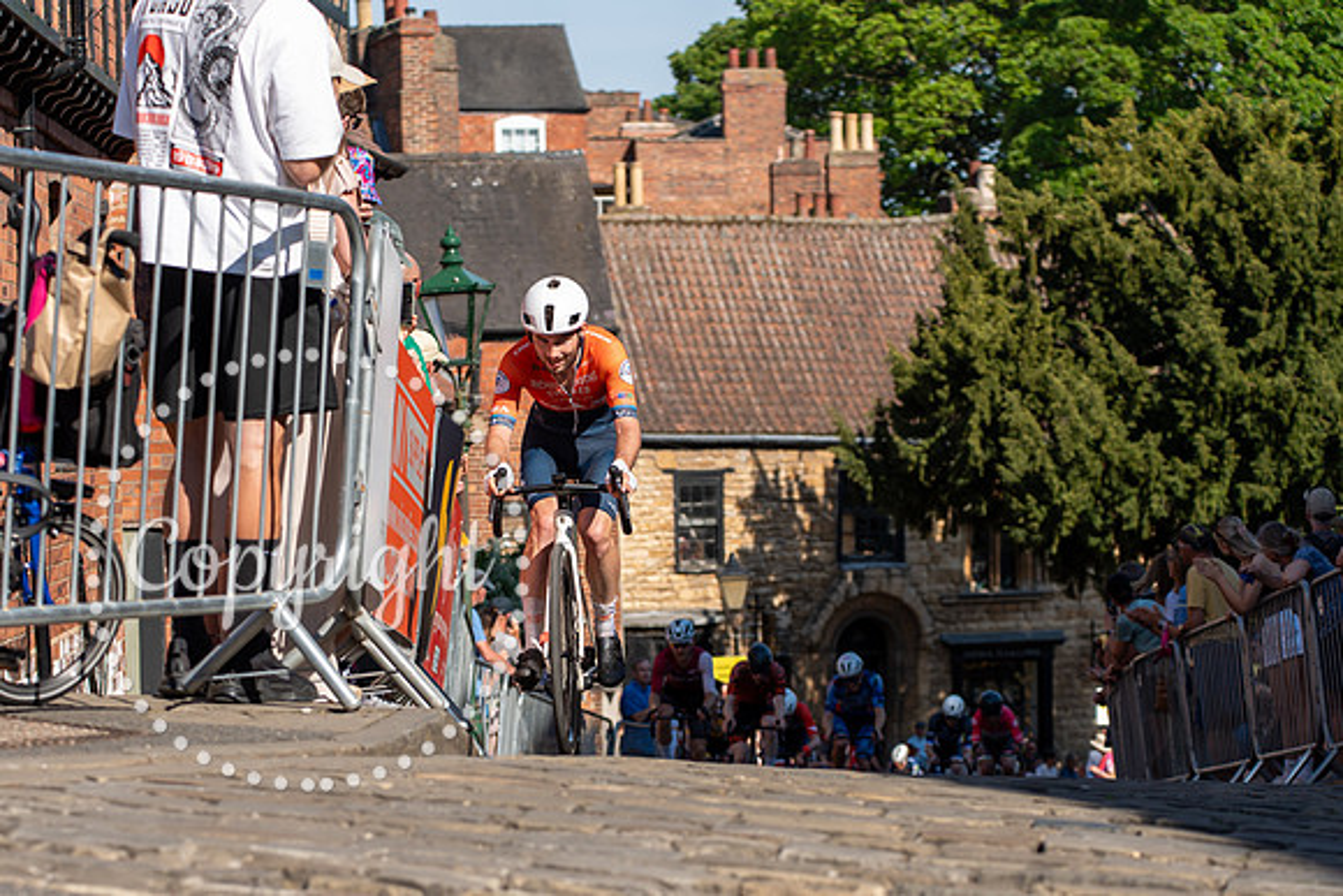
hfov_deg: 18.9
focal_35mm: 108
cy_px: 665
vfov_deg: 12.6
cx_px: 624
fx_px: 4044
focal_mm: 73
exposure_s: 1/1000
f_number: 3.5
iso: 100
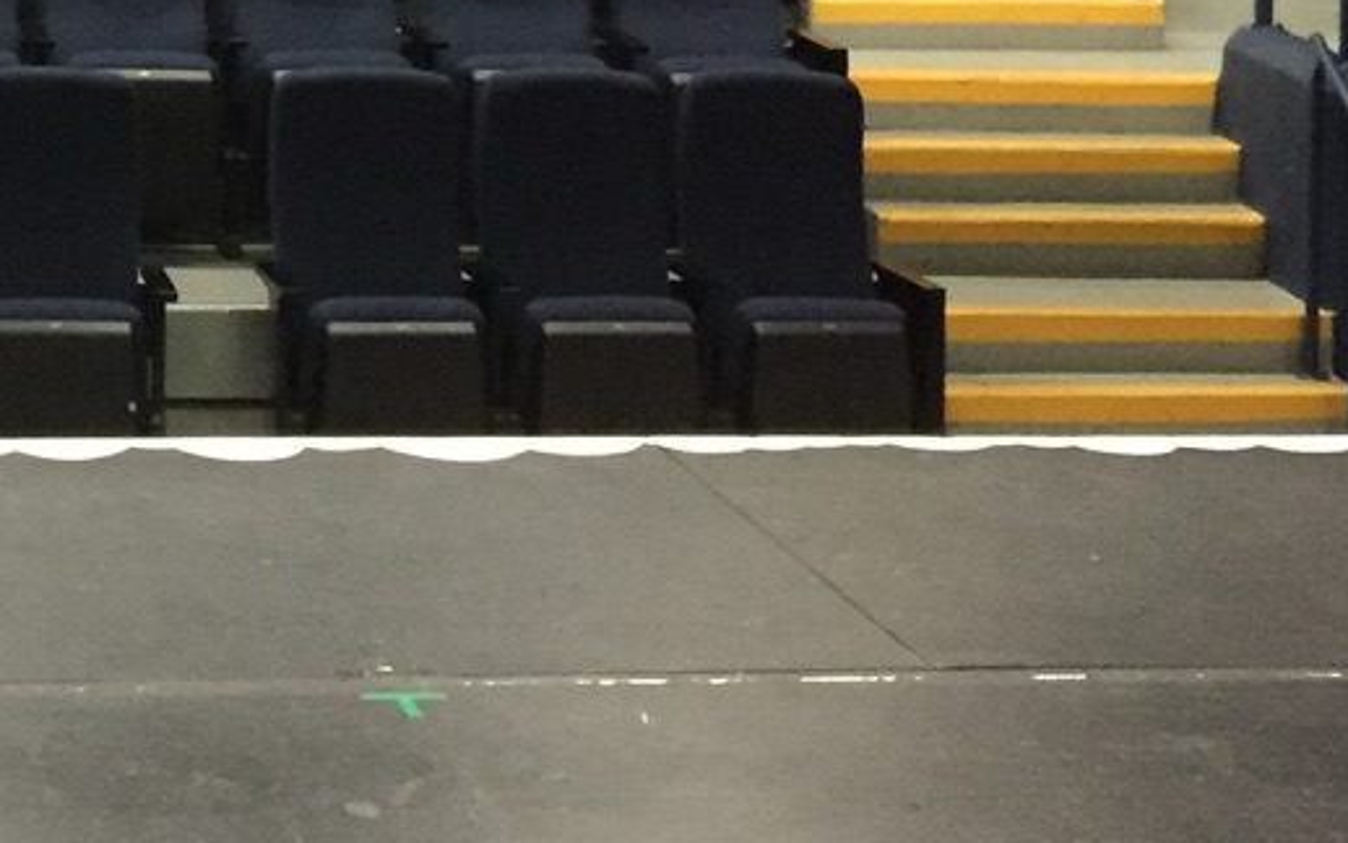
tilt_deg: -1.6
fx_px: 3491
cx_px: -208
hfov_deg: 20.6
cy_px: -463
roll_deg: -1.2
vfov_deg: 13.0
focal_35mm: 95
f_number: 2.2
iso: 320
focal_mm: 4.15
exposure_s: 1/15
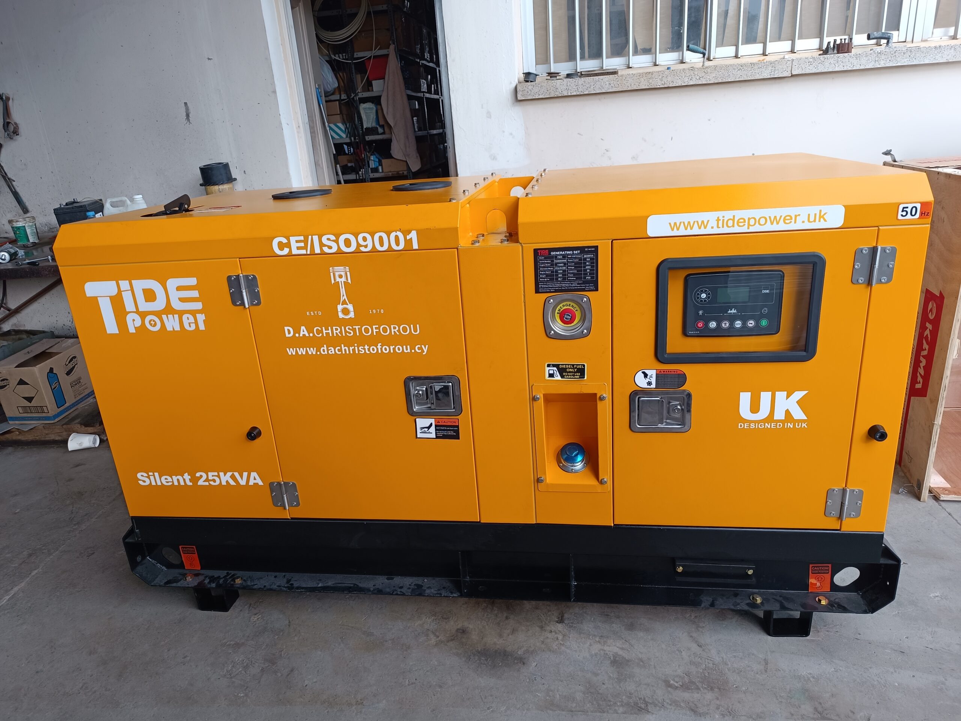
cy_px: 360
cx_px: 480
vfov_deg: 56.8
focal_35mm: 24
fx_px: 666
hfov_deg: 71.6
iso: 76
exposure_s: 1/100
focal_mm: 6.14
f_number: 1.65
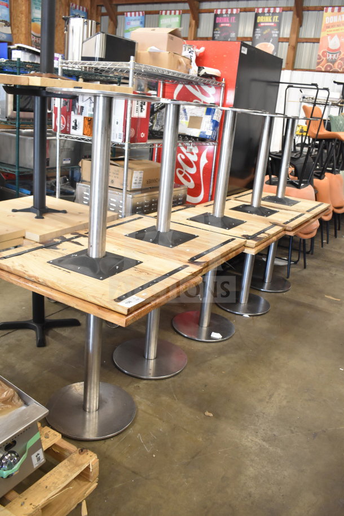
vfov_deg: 61.9
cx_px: 172
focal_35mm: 30
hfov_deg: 43.6
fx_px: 430
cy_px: 258
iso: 1400
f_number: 3.8
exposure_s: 1/30
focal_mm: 20
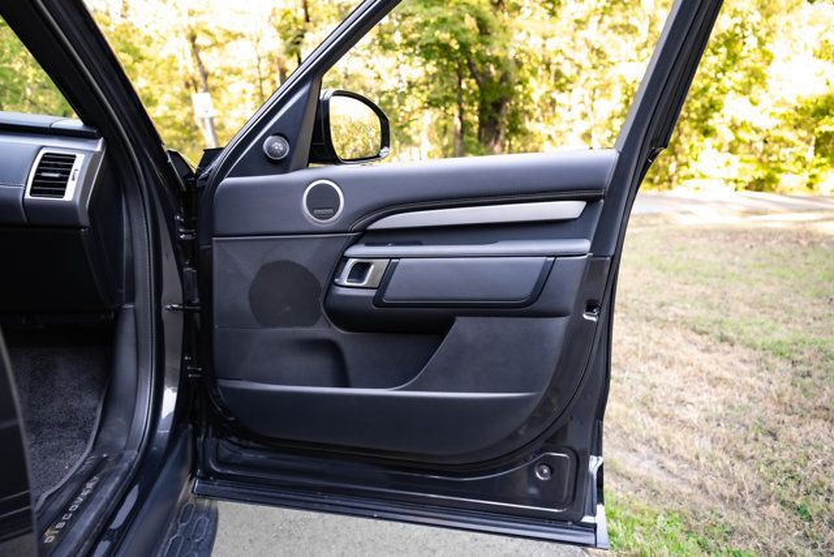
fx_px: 556
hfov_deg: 73.7
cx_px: 417
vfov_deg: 53.2
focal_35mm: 24
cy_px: 278
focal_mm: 24
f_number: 2.8
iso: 640
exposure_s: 1/200
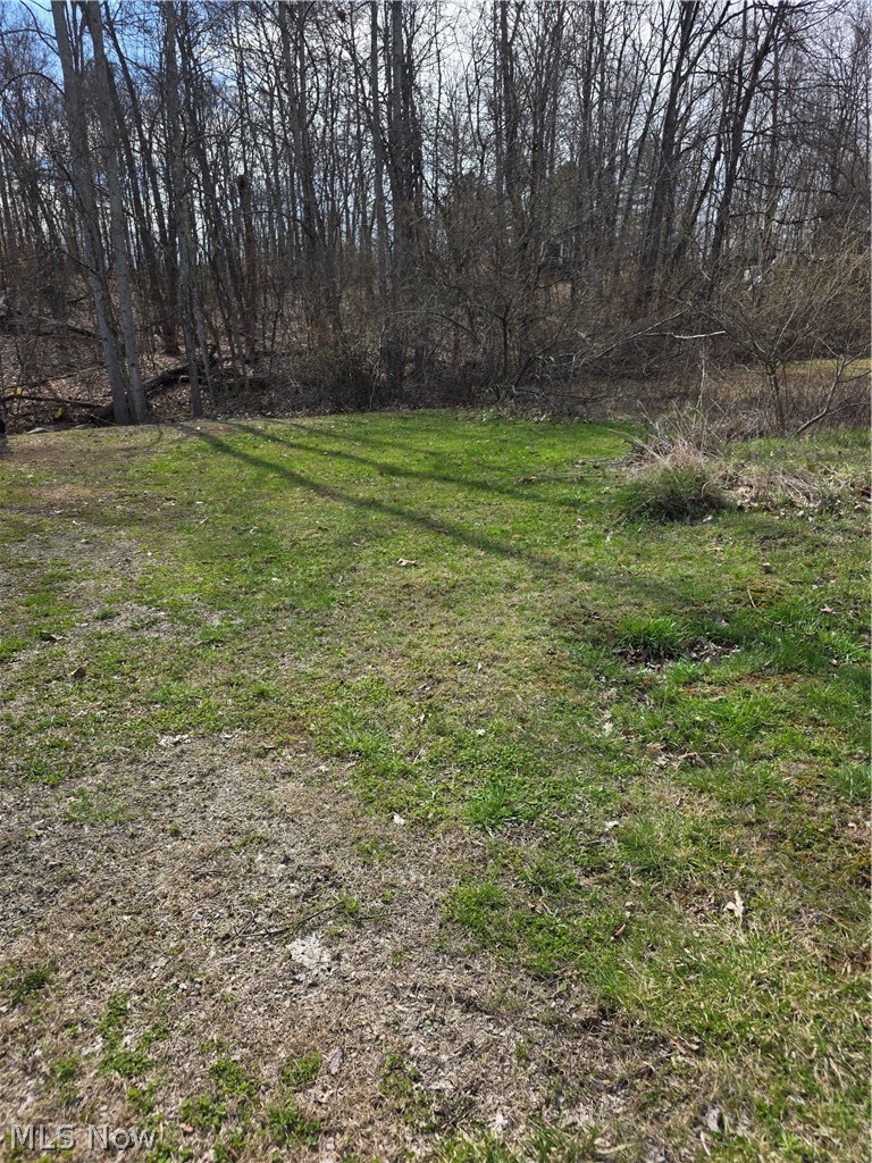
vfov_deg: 73.9
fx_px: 773
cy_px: 582
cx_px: 436
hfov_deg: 58.9
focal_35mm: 23
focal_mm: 6.3
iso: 80
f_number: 1.7
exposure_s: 1/3483
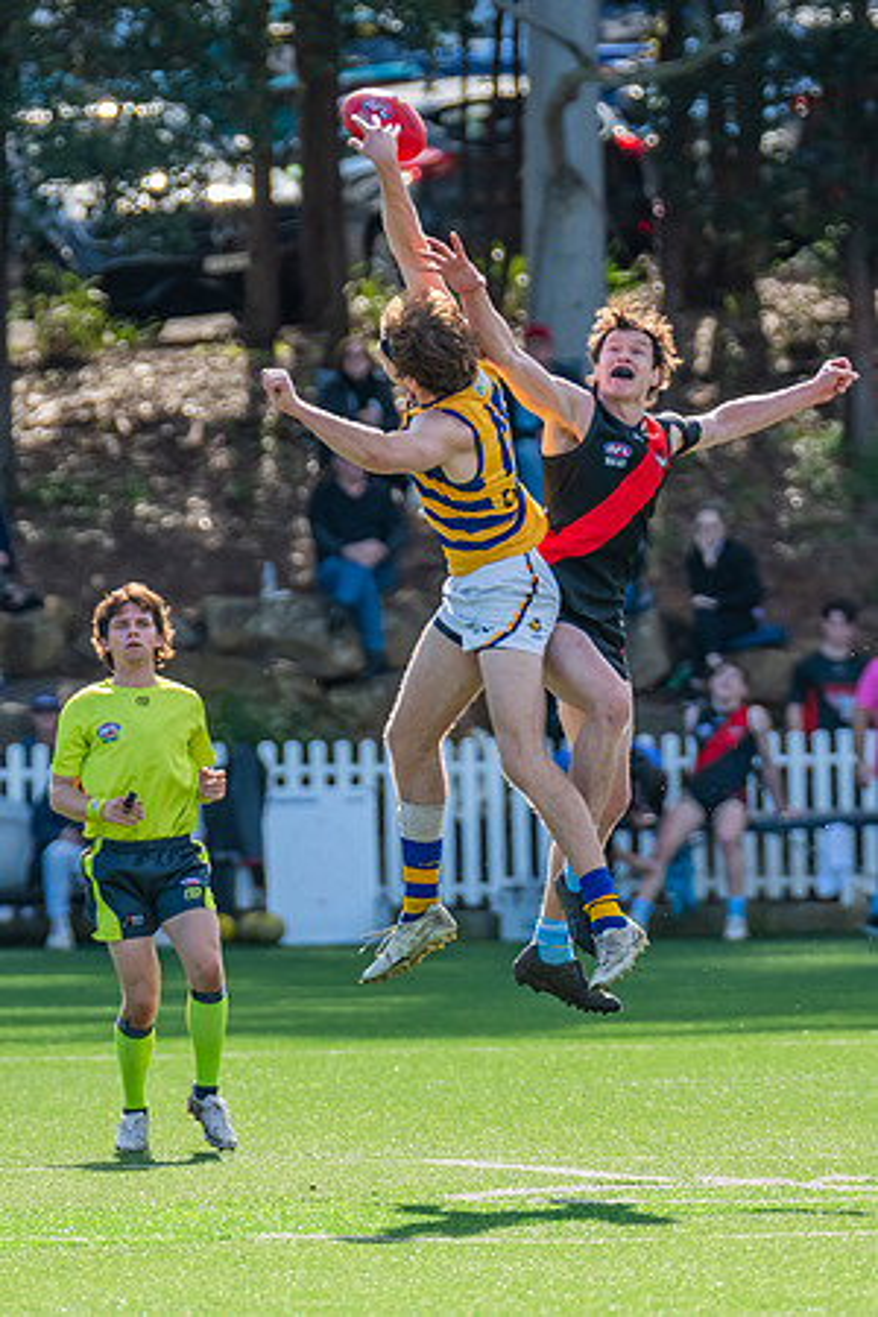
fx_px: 23458
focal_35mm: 641
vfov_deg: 3.2
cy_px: 638
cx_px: 468
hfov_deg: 2.1
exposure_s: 1/1250
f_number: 6.3
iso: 800
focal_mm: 410
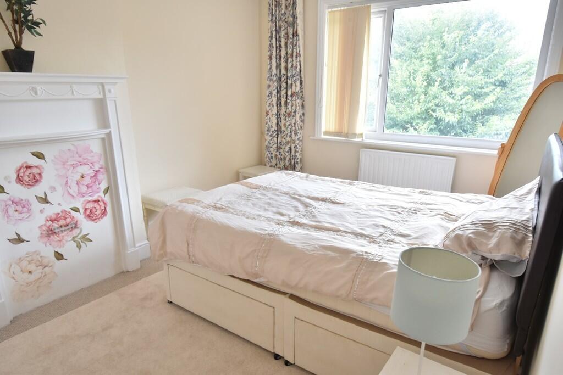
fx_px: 352
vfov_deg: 56.2
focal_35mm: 22
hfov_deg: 77.3
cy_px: 188
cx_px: 282
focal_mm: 15
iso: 500
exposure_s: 1/100
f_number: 4.5
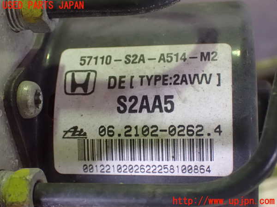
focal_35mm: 58
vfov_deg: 25.2
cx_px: 138
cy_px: 104
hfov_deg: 33.2
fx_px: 464
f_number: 3.5
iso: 1600
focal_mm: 10.35
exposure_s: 1/40
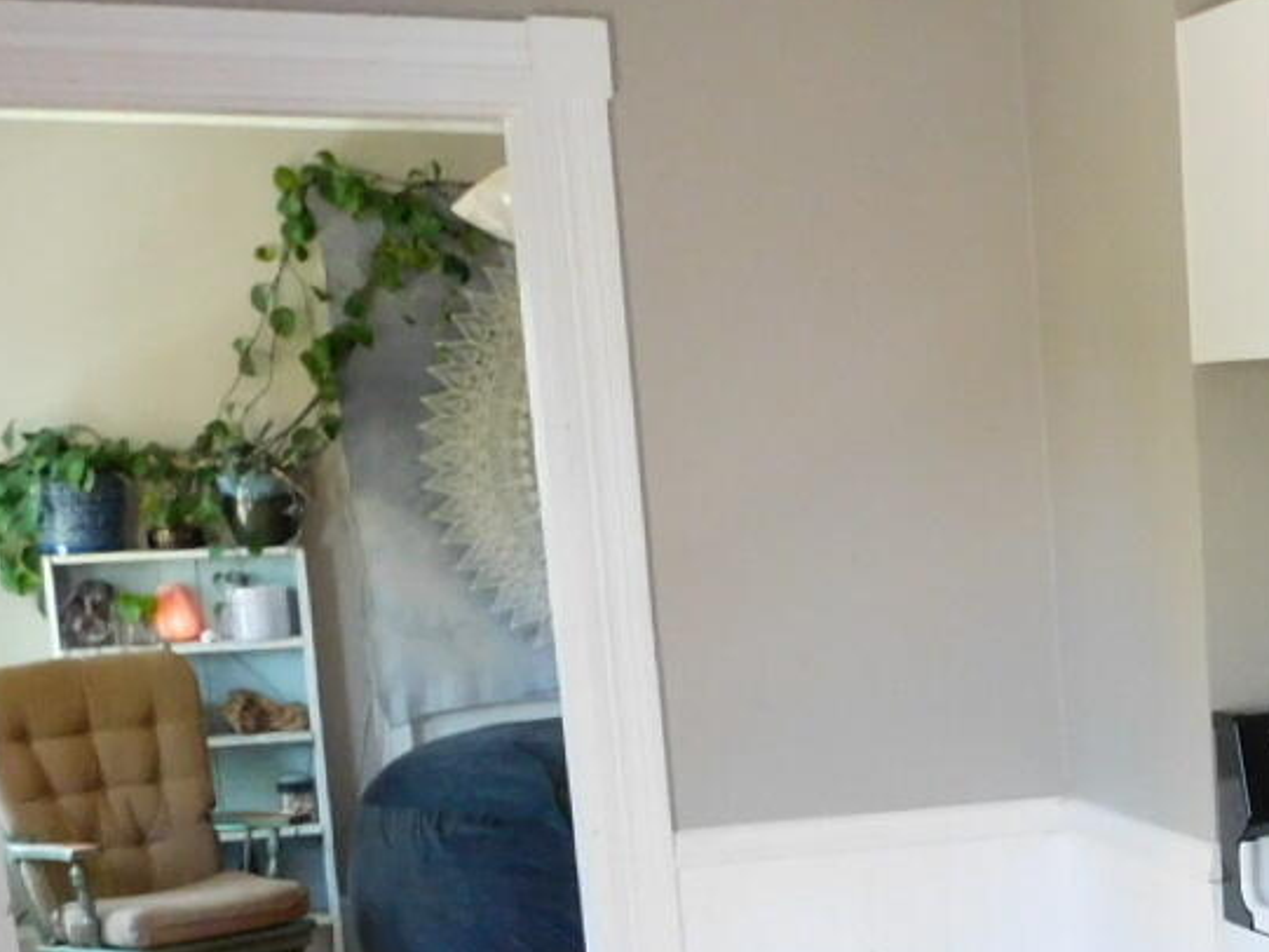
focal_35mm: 68
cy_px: 1018
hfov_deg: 26.2
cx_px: 1414
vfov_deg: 20.7
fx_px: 2493
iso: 360
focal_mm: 4
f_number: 3
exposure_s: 1/30
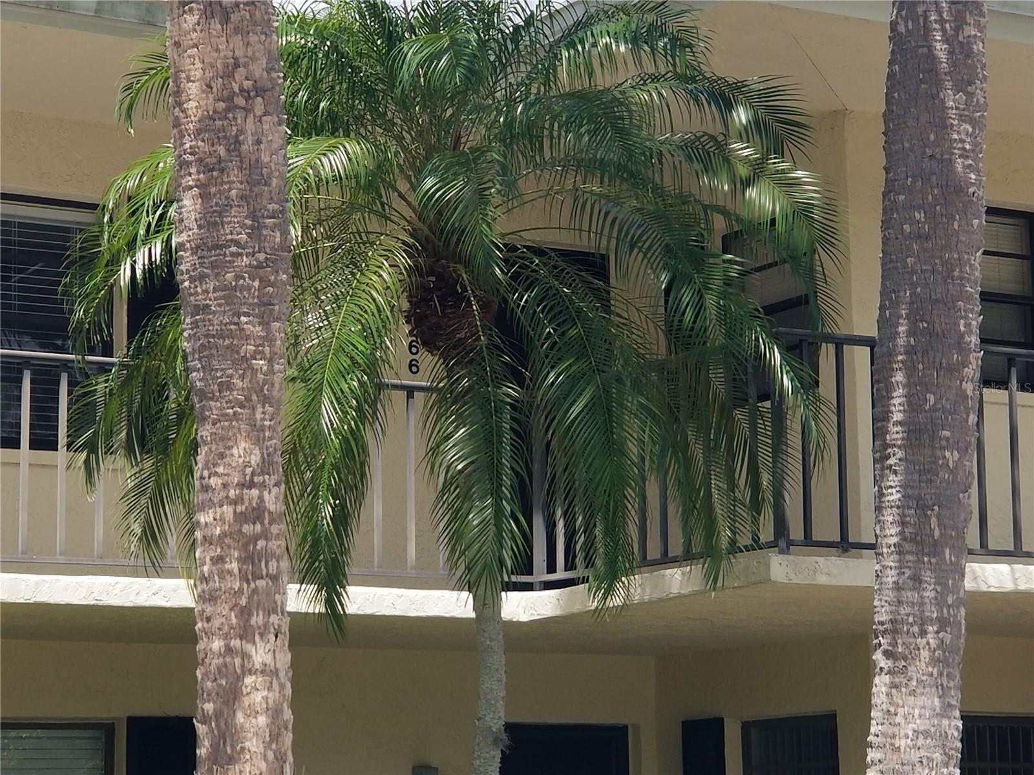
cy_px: 388
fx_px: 1553
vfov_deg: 28.0
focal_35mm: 52
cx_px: 517
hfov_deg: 36.8
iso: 25
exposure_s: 1/670
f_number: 2.4
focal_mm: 6
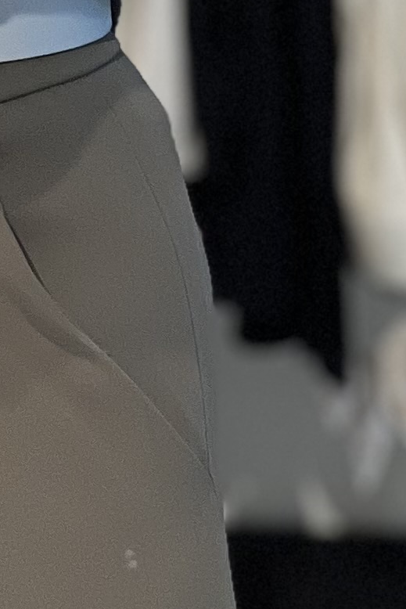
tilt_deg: -6.3
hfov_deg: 3.3
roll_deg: +0.2
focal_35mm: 415
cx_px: -313
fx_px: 7017
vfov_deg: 4.9
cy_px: -770
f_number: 2.8
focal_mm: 9
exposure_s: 1/100
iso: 125
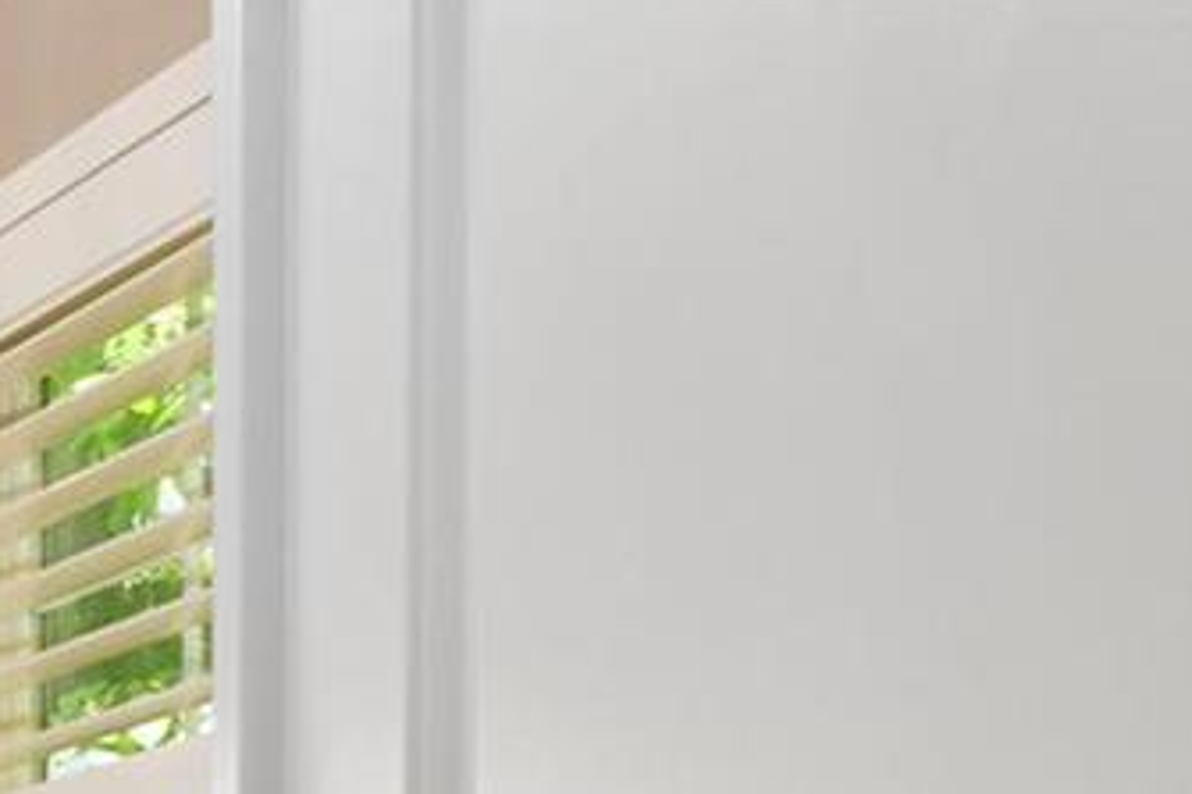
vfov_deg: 14.4
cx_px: -1605
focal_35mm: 86
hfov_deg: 15.1
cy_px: 1310
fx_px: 2846
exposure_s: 1/2.5
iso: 800
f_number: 10
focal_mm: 9
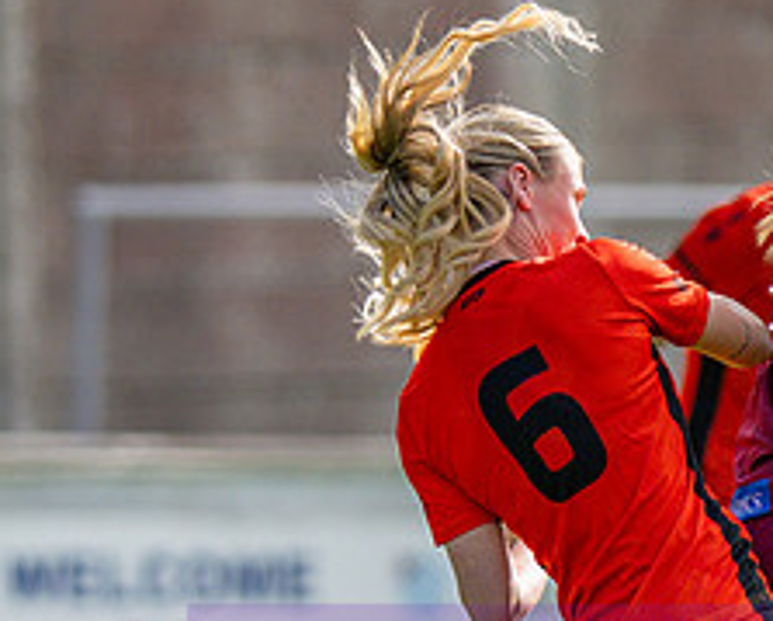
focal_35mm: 1523
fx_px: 34889
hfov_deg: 1.3
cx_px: 513
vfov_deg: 1.0
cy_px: 577
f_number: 2.8
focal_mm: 300
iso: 200
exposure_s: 1/3200
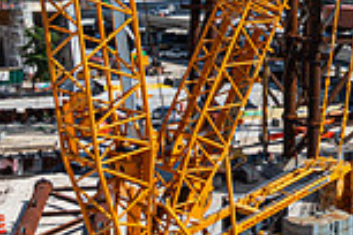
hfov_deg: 20.8
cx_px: 427
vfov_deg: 14.2
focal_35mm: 91
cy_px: -96
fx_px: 892
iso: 125
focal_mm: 8.8
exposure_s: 1/200
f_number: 4
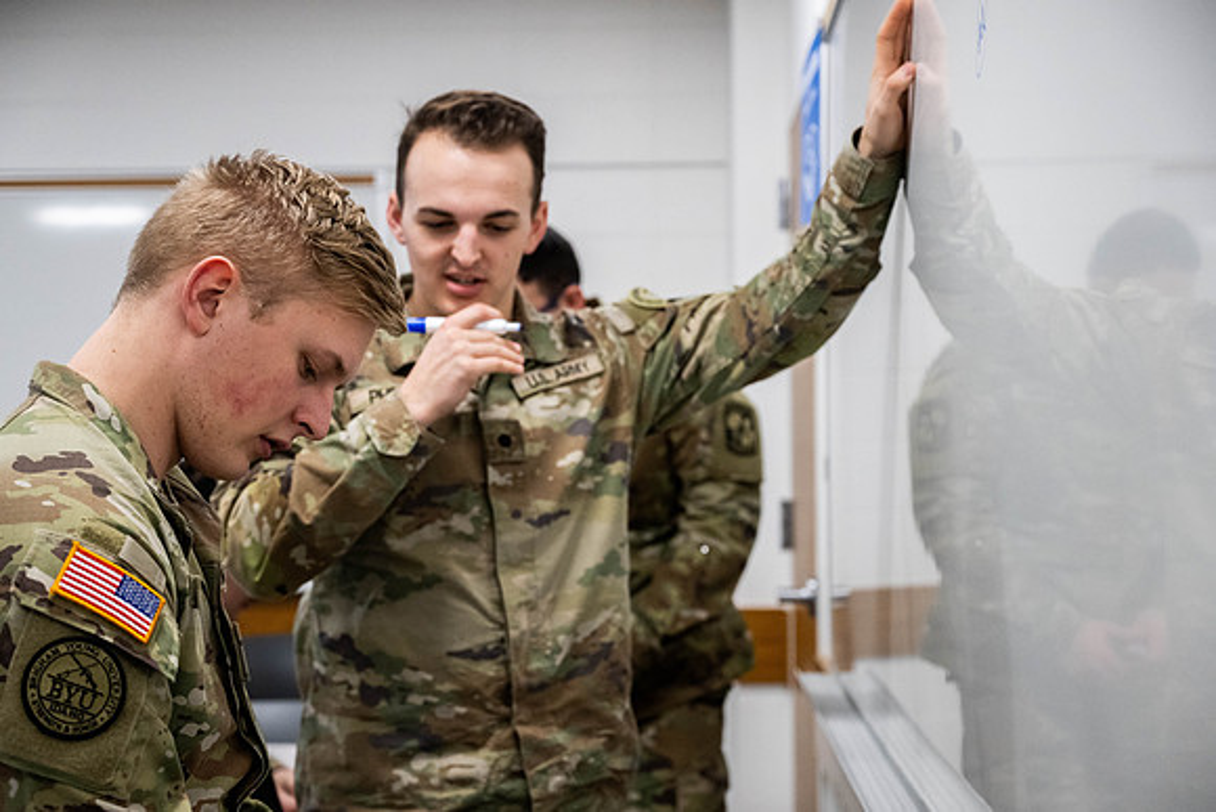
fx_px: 2050
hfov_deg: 33.0
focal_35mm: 61
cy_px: 406
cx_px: 608
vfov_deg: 22.4
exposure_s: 1/400
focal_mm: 60
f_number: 4
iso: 2500
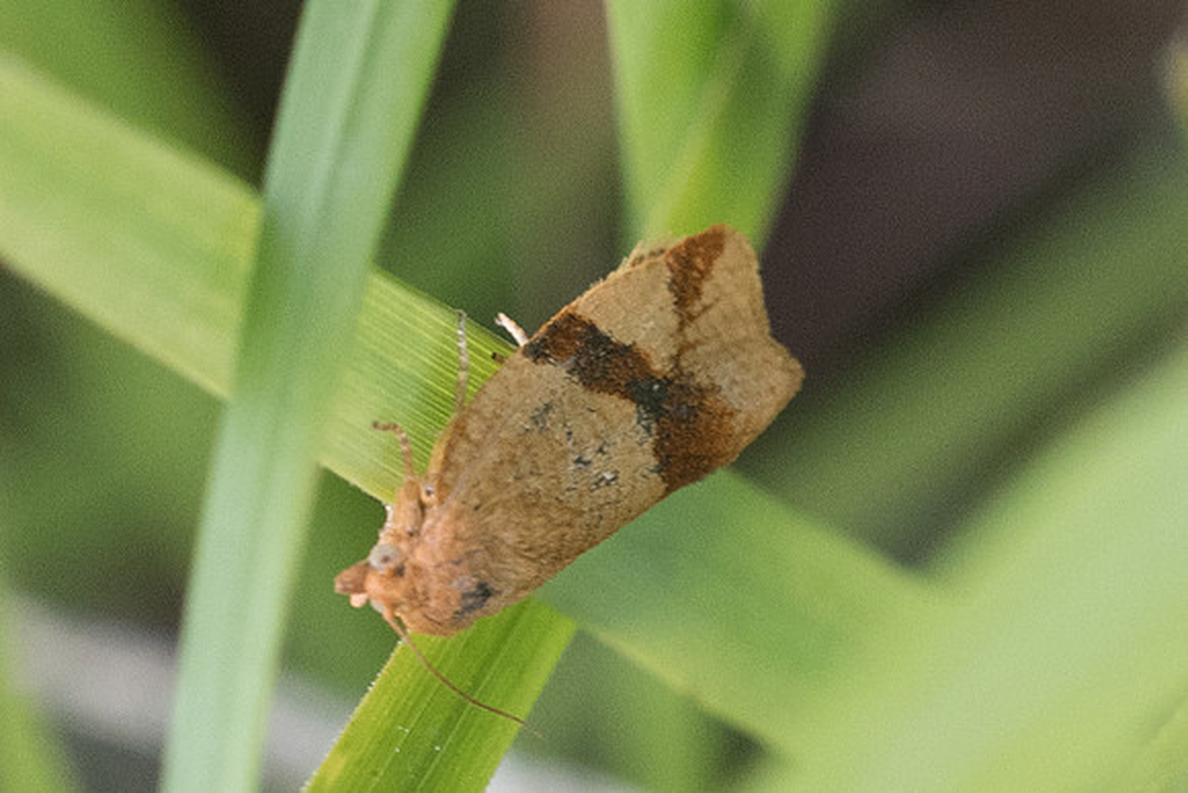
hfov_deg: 2.2
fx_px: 30812
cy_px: 498
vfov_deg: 1.5
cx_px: 594
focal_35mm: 934
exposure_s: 1/160
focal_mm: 150
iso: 800
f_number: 9
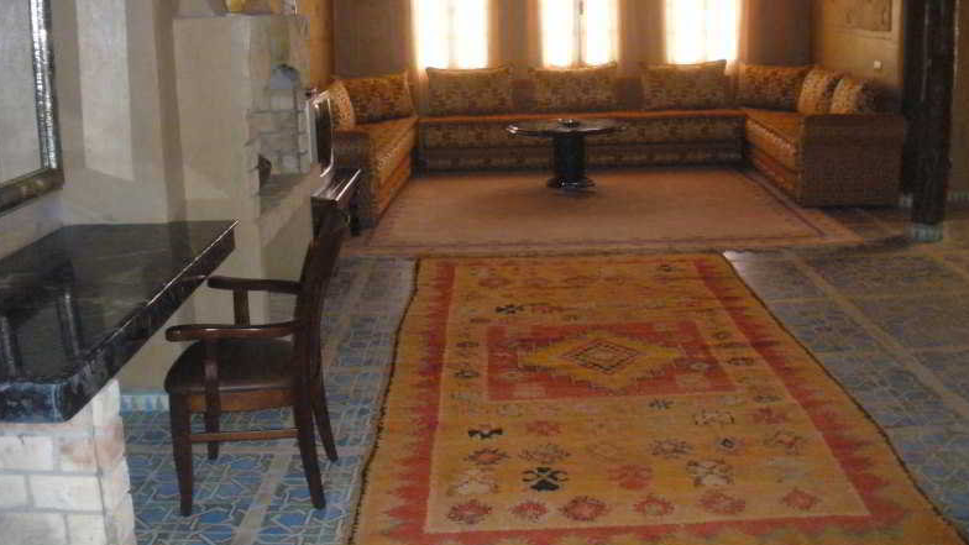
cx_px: 488
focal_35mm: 40
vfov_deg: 29.5
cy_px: 193
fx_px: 1028
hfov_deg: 50.5
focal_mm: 6.3
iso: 800
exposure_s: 1/30
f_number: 3.5
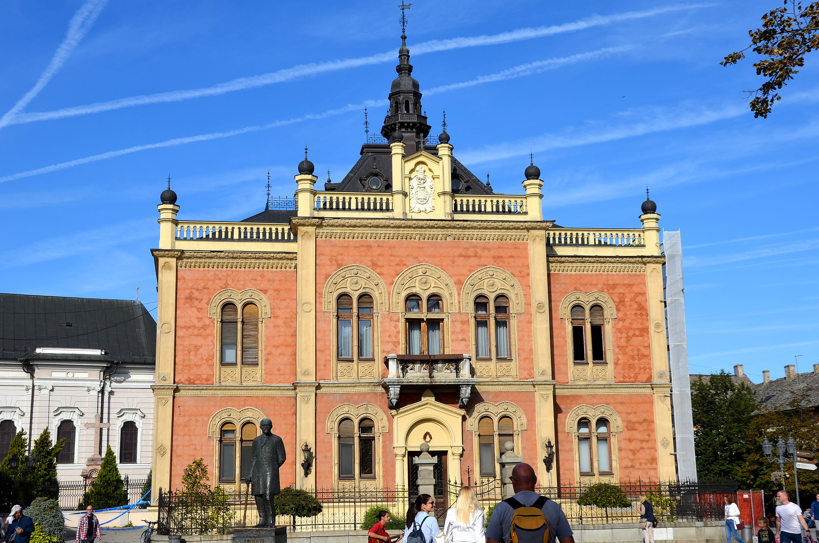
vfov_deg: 34.1
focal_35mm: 39
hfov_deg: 49.6
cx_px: 410
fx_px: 885
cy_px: 272
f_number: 9
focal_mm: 26
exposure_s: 1/320
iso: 100
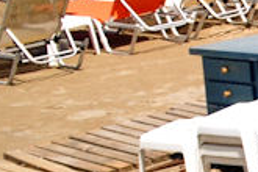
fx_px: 1405
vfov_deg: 6.7
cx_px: 891
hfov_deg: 8.1
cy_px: -209
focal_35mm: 196
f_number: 5
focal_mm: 18
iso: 200
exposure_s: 1/2000
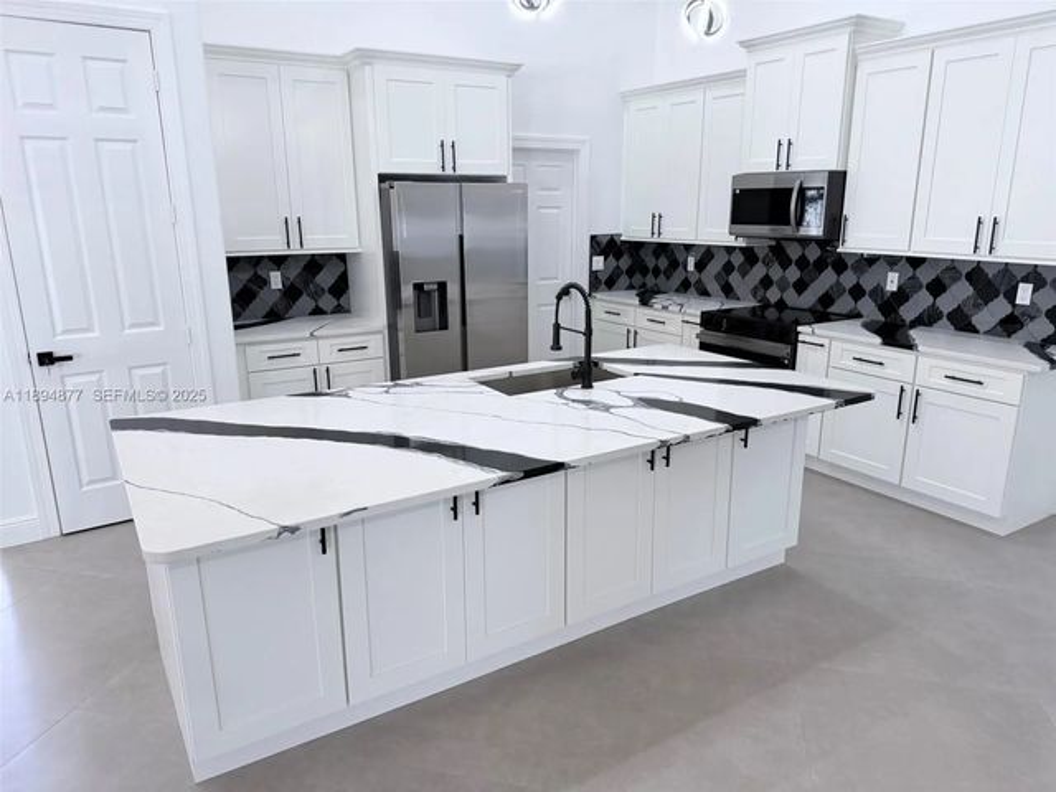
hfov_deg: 71.6
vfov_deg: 56.8
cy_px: 396
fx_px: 732
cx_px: 528
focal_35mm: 24
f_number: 1.78
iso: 160
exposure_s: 1/120
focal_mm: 6.76
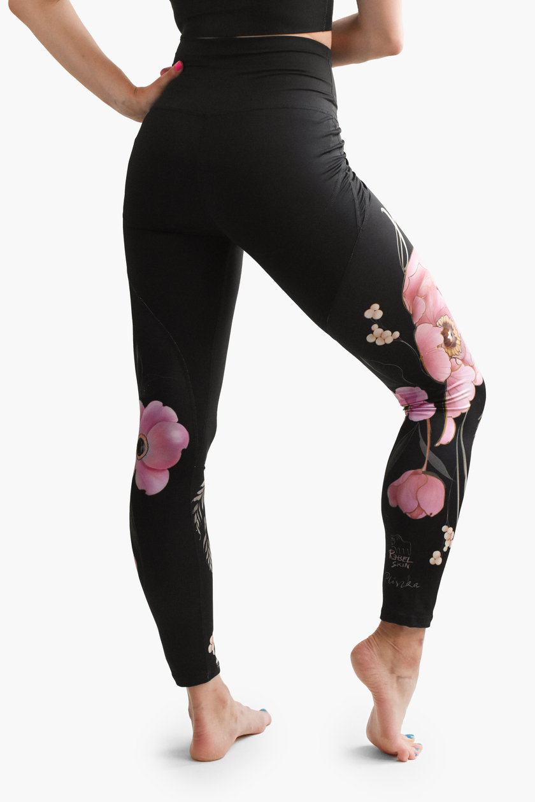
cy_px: 401
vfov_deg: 27.0
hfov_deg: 18.2
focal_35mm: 75
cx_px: 268
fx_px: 1672
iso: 2500
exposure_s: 1/400
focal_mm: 50
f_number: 5
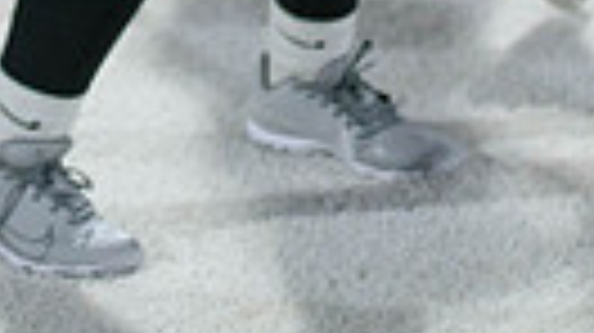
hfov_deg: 6.7
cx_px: 225
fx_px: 5083
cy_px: -529
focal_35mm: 323
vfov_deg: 3.7
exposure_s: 1/640
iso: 4500
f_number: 2.8
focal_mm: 70
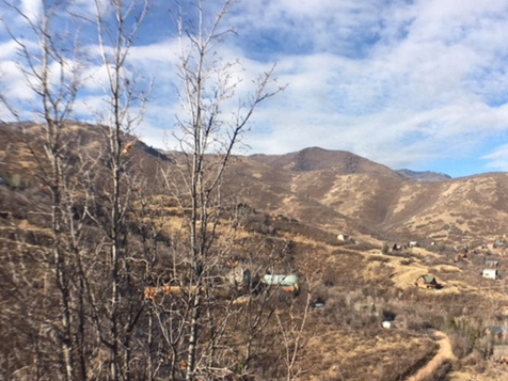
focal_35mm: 39
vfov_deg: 36.8
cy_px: 210
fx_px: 572
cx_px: 319
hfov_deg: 47.4
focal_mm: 4.15
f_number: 2.2
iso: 25
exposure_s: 1/1304
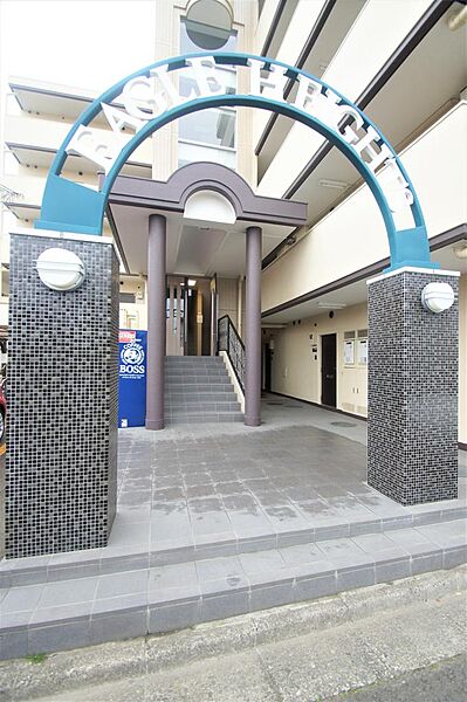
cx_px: 234
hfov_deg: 77.2
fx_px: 292
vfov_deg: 100.4
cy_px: 351
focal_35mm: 15
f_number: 5.6
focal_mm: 10
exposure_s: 1/60
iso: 100
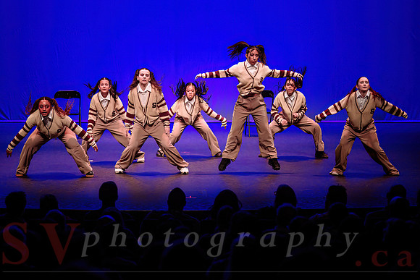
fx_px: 1226
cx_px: 199
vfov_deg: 13.0
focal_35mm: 105
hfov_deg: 19.4
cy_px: 133
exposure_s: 1/400
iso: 1250
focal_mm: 100
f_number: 2.8
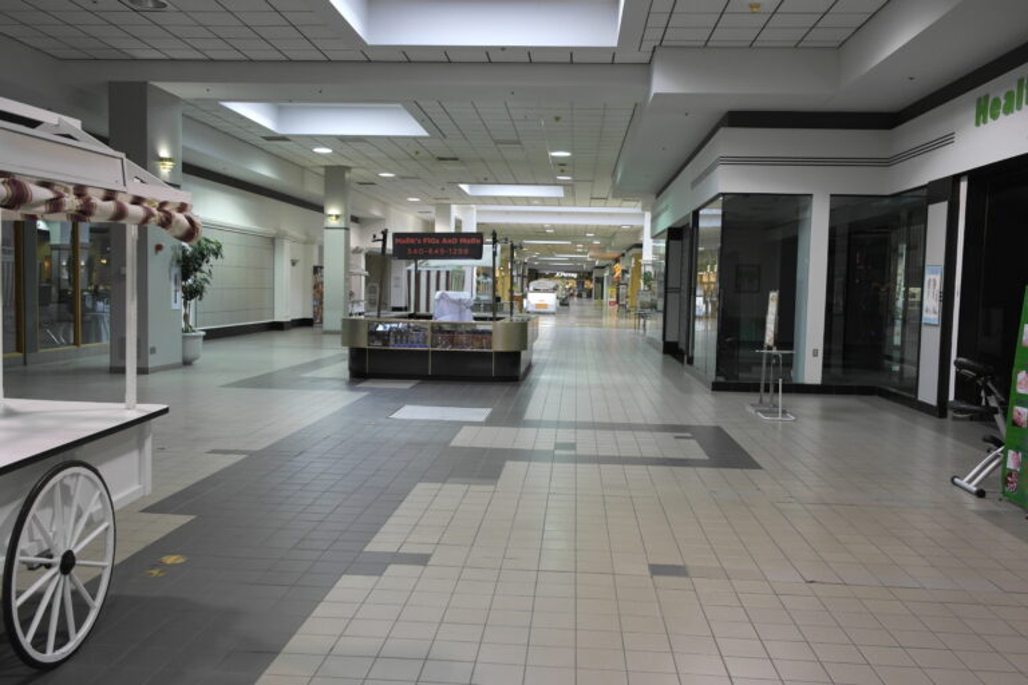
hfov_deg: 61.9
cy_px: 342
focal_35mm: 30
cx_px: 514
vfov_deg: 43.6
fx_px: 857
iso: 400
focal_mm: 20
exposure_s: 1/50
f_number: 3.5
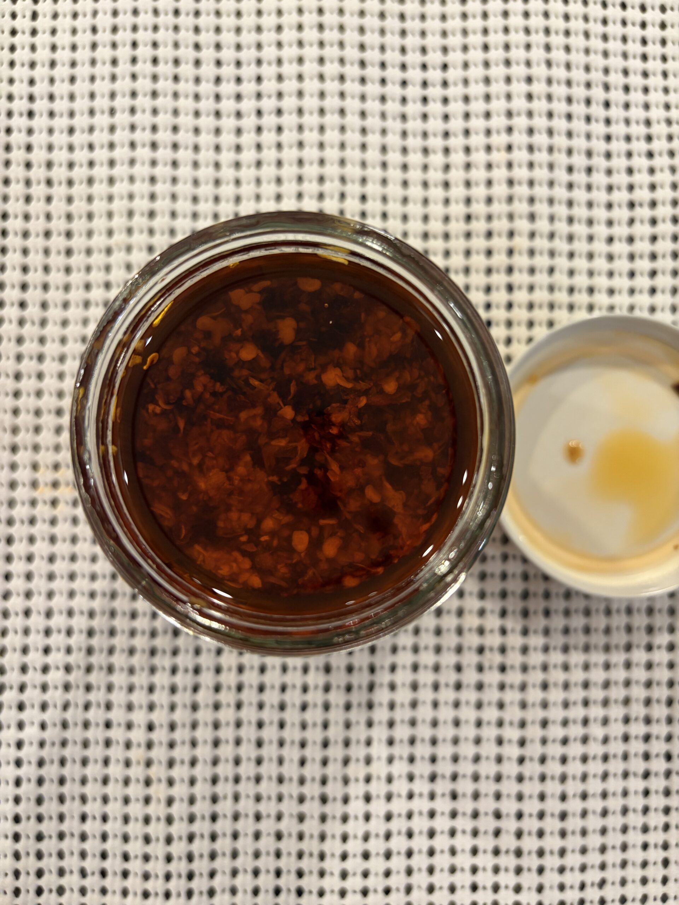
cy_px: 452
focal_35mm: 26
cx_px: 340
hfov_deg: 53.1
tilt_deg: -85.9
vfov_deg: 67.3
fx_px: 680
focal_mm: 5.96
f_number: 1.6
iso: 200
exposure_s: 1/60
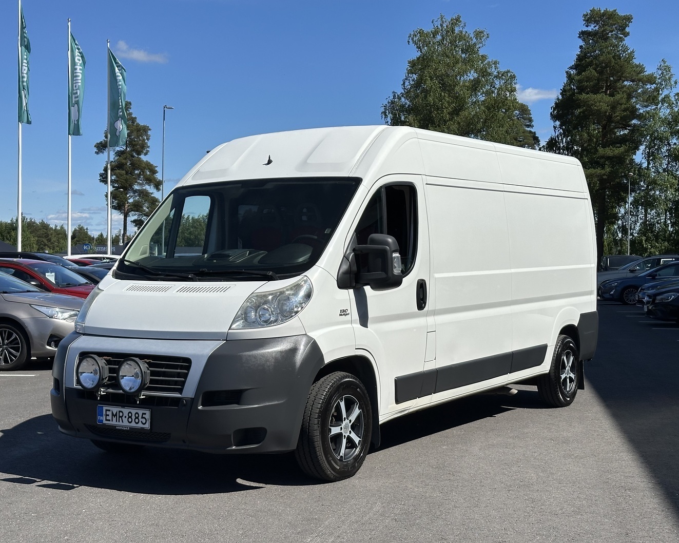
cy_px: 276
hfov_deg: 36.6
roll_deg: -1.4
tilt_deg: +0.6
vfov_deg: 29.7
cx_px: 320
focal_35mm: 51
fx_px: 1025
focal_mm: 6.86
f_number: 1.78
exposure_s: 1/7634
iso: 64
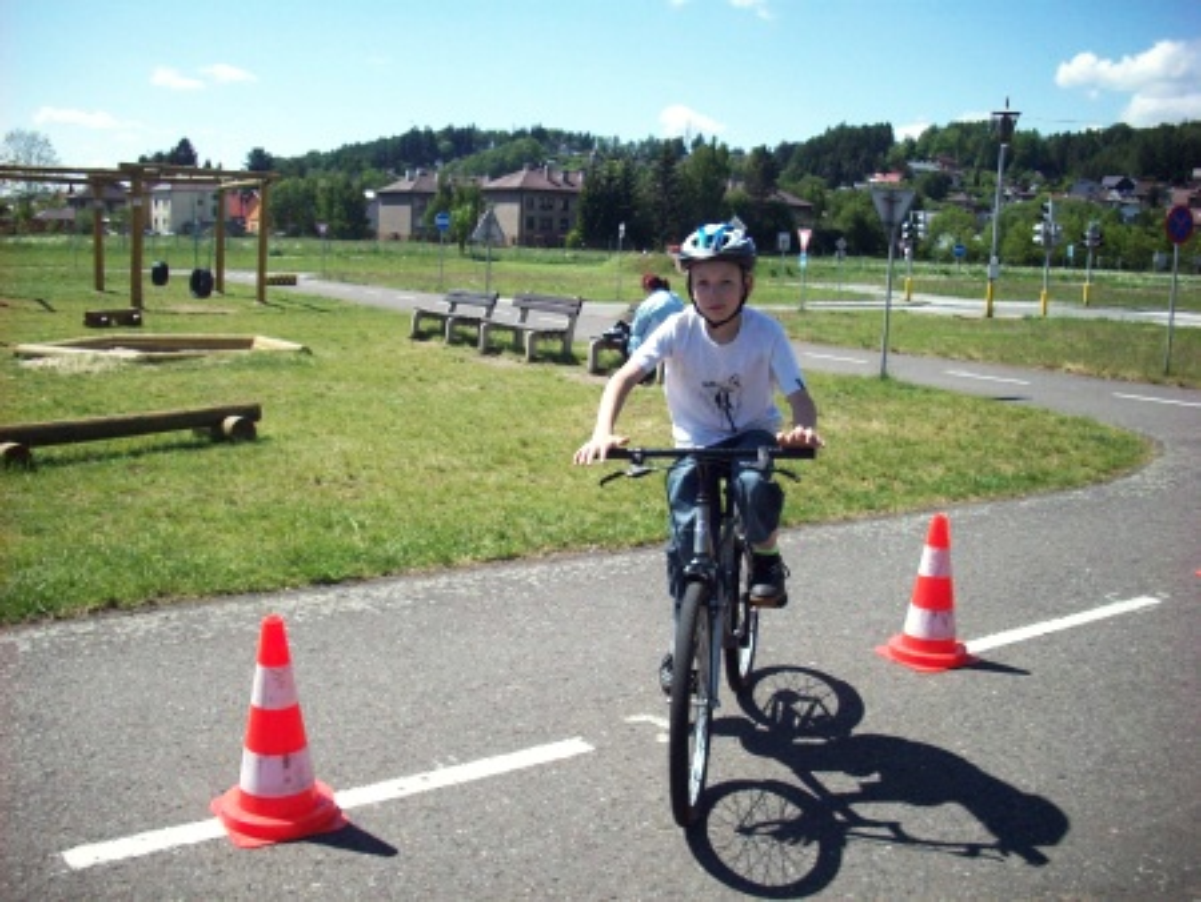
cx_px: 600
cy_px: 451
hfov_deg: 50.1
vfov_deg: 38.7
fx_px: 1284
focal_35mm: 37
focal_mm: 6.2
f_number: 5.6
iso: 80
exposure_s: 1/312
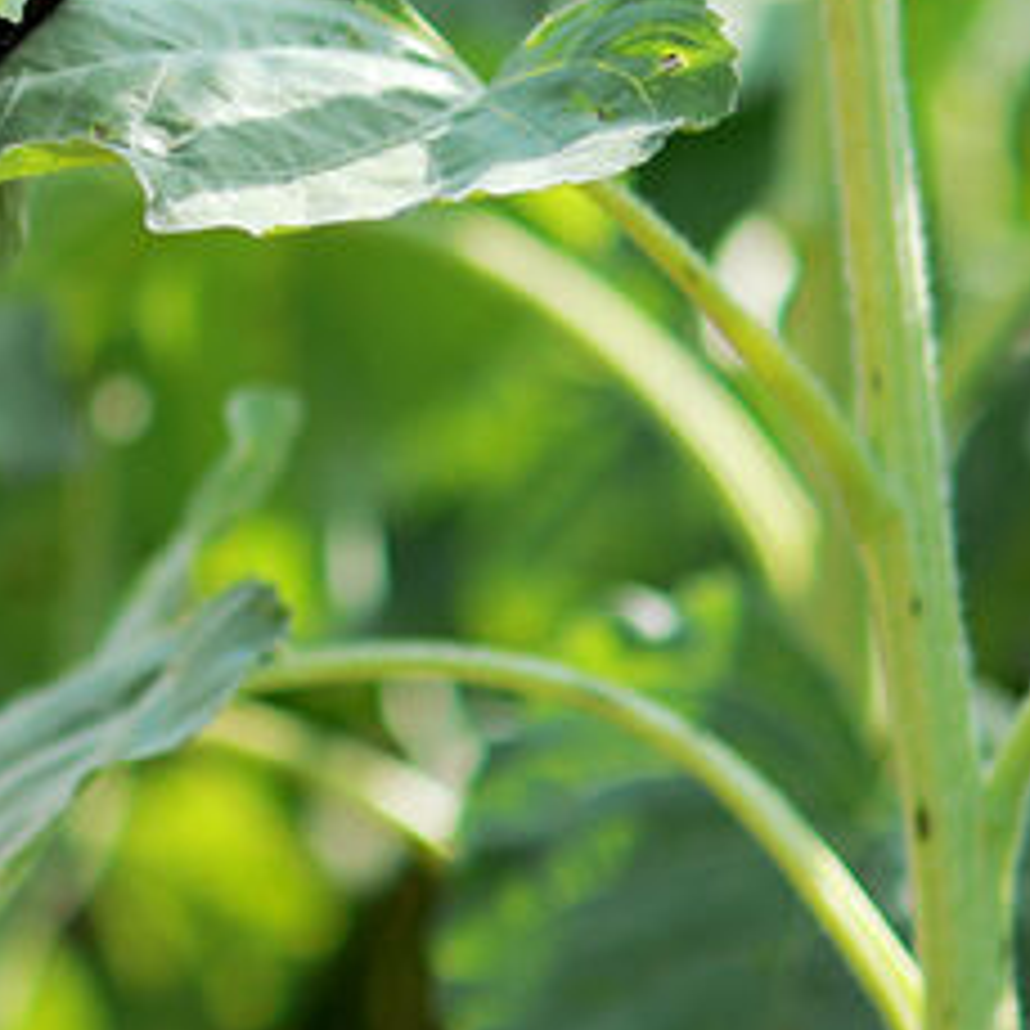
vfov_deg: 4.6
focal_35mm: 378
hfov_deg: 4.6
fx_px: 12725
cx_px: -1201
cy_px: 184
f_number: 2
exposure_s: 1/1600
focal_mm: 85
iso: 100
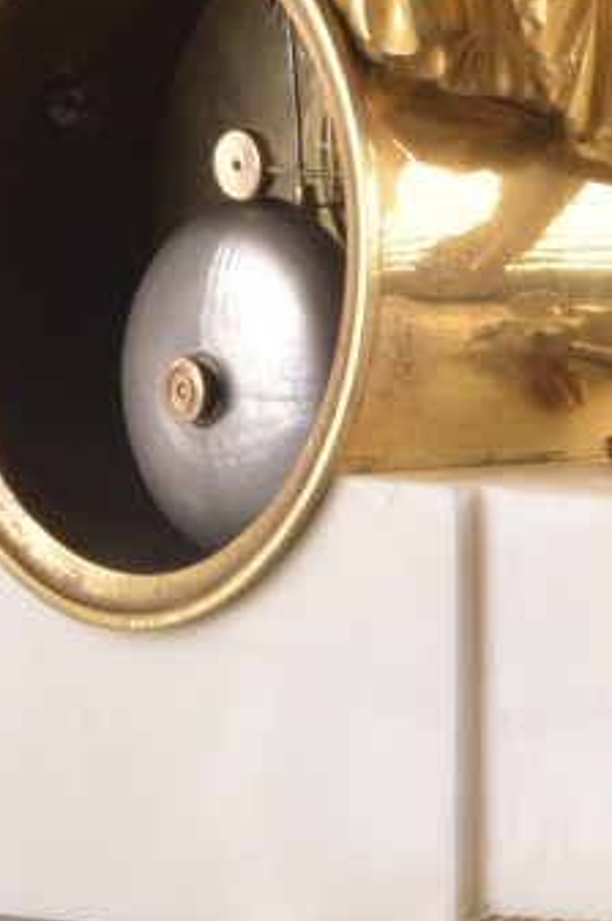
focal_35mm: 517
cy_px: -57
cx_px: 372
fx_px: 13210
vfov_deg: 4.0
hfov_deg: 2.7
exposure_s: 1/125
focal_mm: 145
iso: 400
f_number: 25
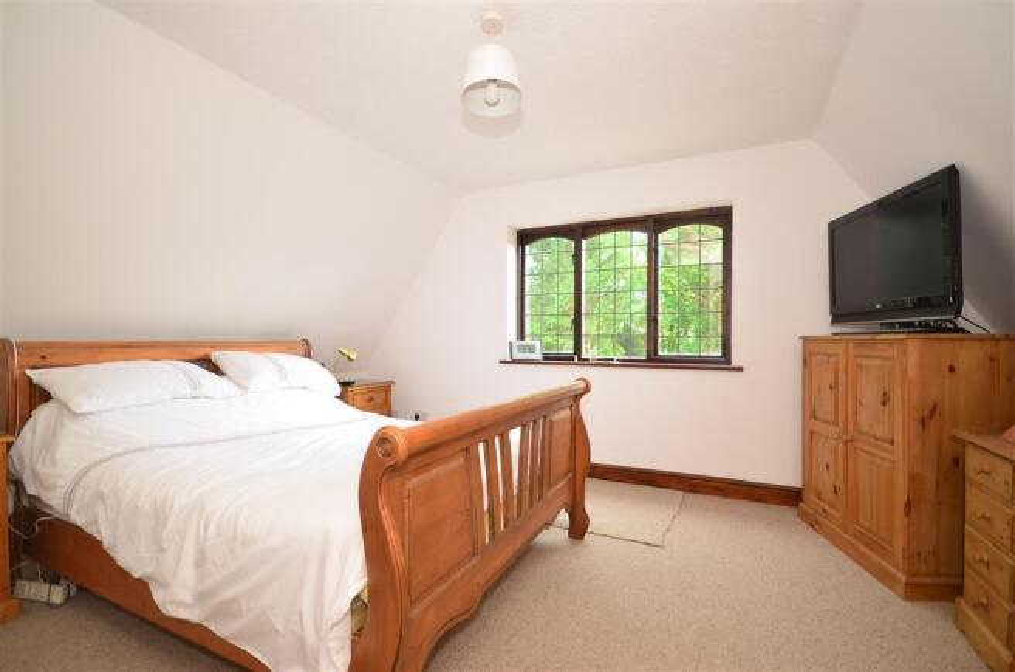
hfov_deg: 100.5
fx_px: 422
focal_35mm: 15
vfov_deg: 77.0
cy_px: 336
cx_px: 508
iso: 200
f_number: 5
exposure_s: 1/10
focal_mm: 10
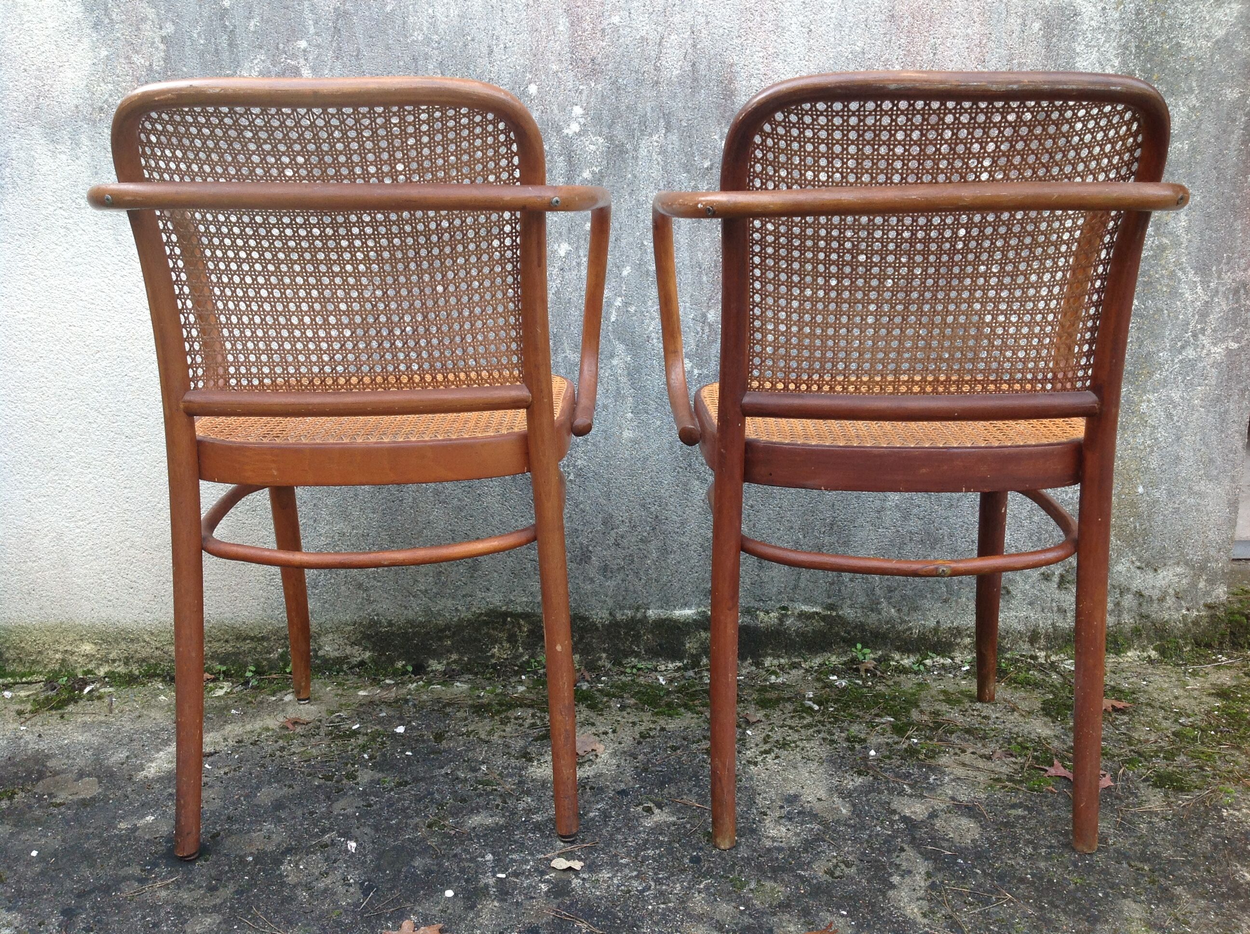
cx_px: 625
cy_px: 467
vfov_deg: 40.6
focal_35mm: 35
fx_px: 1262
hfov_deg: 52.7
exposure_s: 1/120
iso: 64
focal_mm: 4.28
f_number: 2.4
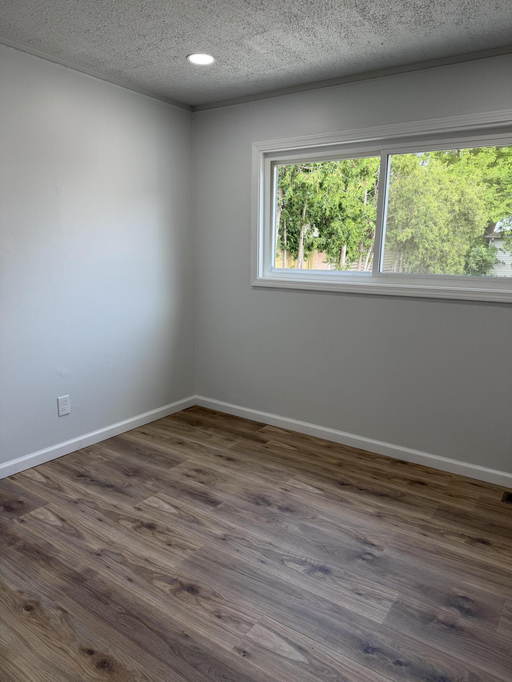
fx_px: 473
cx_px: 256
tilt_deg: -10.8
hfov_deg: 56.8
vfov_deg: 71.6
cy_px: 341
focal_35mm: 24
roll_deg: -0.3
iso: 64
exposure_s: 1/153
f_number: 1.78
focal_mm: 6.76
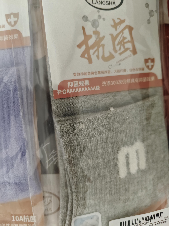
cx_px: 84
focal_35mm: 23
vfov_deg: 73.9
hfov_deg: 58.9
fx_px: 150
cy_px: 113
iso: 3581
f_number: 1.88
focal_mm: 5.56
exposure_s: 1/416
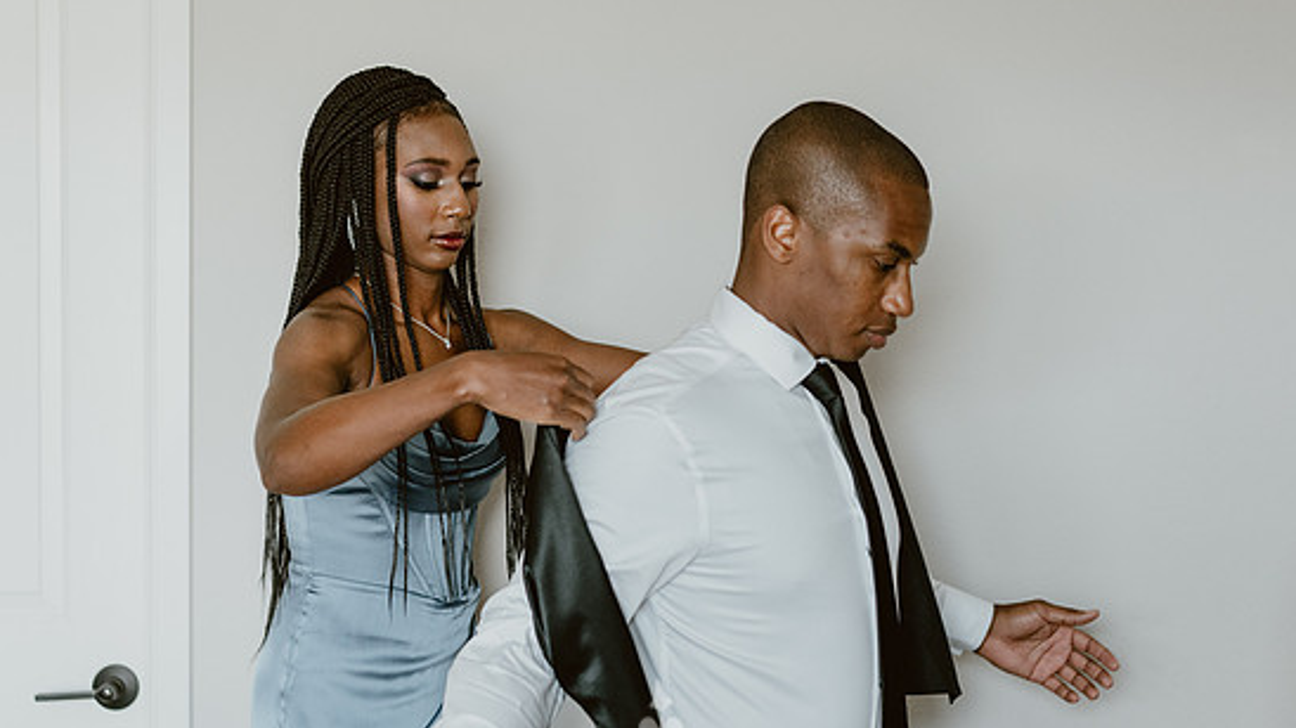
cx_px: 662
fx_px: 2096
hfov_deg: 34.4
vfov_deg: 19.7
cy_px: 412
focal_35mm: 61
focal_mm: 55
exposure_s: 1/200
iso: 800
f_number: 2.8
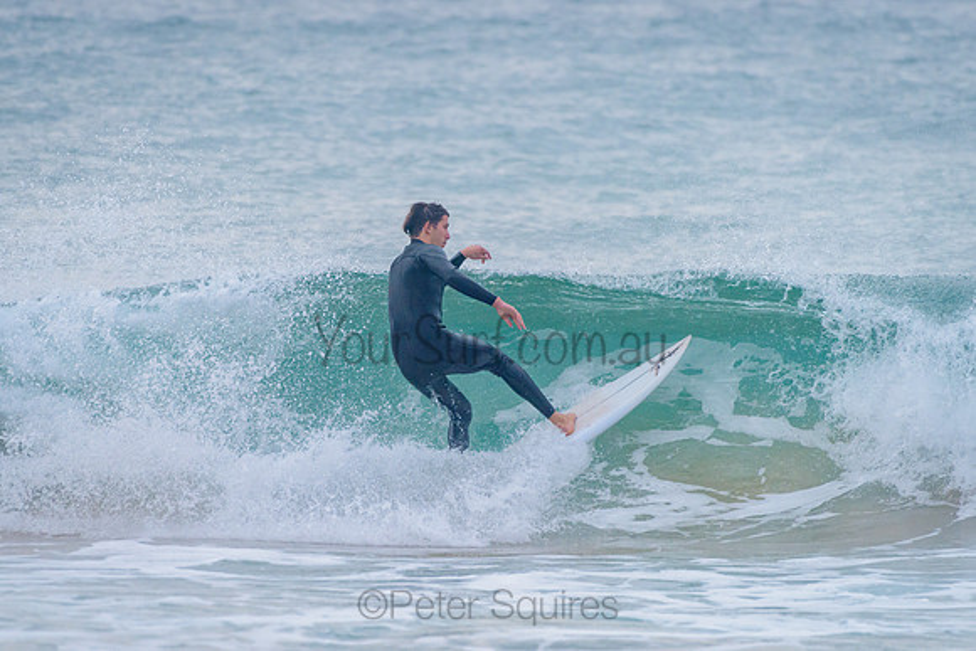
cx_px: 473
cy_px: 319
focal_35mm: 613
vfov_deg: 2.2
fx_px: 16626
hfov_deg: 3.4
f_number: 5.6
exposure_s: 1/1600
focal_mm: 500
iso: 800
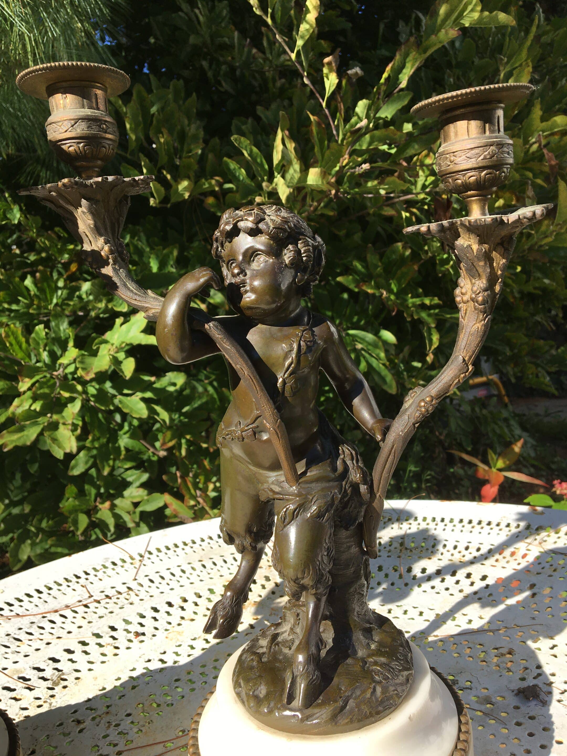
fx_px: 633
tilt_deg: -2.5
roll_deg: +6.9
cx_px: 284
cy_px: 378
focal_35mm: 29
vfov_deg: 61.7
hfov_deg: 48.2
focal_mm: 4.15
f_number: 2.2
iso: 25
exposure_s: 1/884
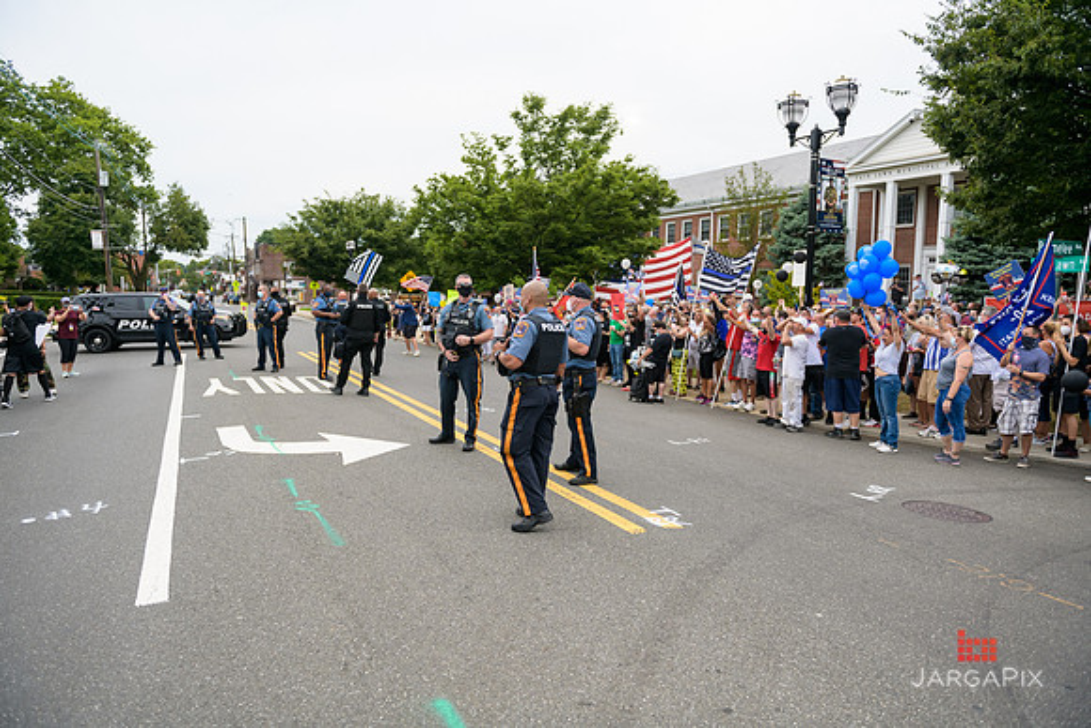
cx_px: 546
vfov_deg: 53.2
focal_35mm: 24
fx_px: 727
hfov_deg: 73.7
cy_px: 364
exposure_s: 1/640
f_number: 3.2
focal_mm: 24
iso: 200
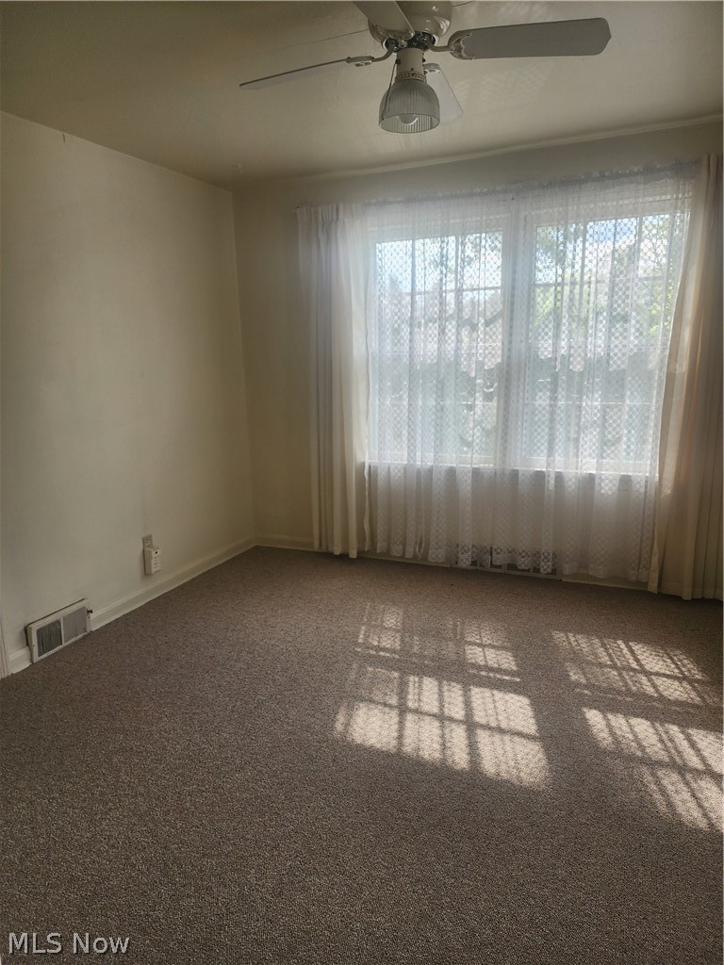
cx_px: 362
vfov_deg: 73.9
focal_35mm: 23
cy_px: 482
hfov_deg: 58.9
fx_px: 641
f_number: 1.8
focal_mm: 6.4
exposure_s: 1/180
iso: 40
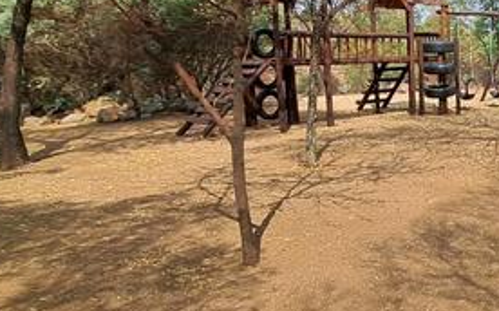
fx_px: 544
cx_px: 580
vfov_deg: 31.9
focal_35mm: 40
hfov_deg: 38.4
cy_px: 143
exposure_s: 1/894
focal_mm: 1.74
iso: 50
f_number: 2.2
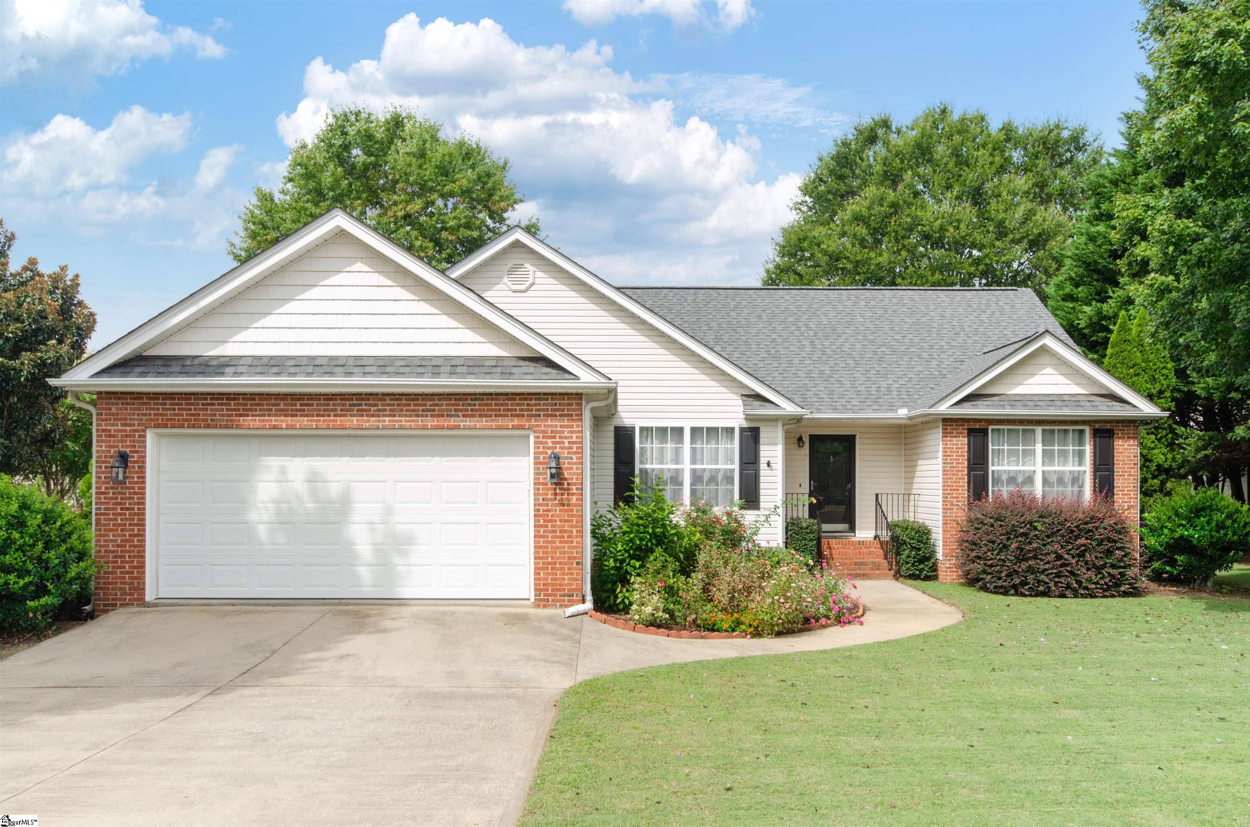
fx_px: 1039
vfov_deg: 43.4
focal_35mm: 30
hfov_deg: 62.0
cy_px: 414
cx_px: 625
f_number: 9
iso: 250
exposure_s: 1/80
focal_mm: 20
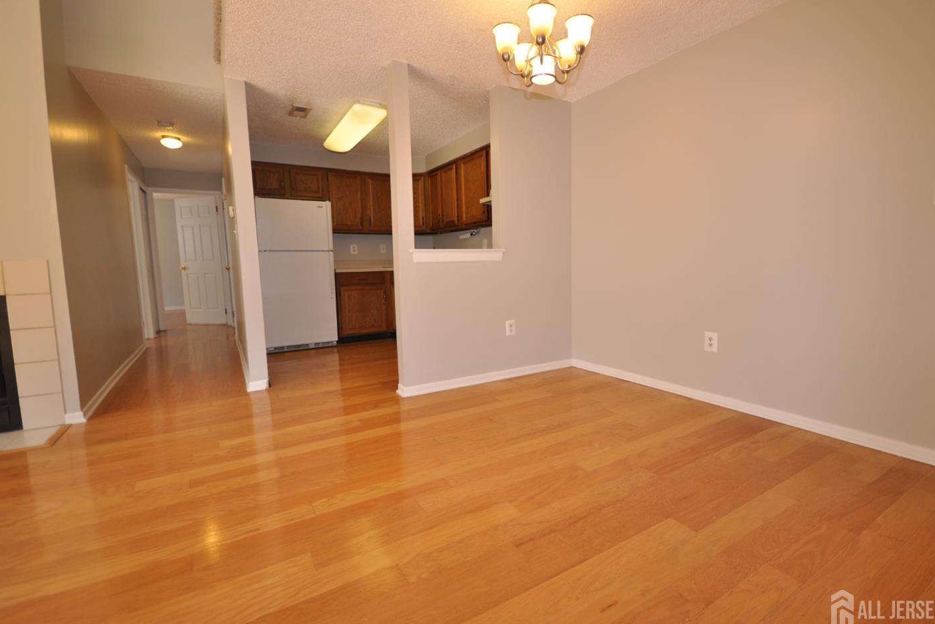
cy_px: 307
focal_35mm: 16
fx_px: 416
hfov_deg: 96.6
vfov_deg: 73.7
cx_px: 496
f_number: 4.5
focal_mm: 10
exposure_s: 1/80
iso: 400
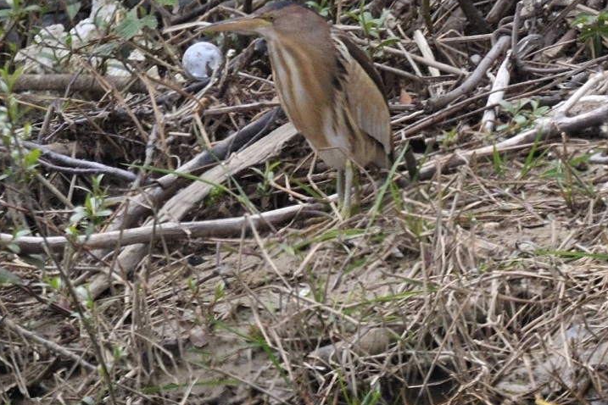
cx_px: 338
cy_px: 178
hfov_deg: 2.2
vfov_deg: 1.5
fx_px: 15587
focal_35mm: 923
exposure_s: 1/1600
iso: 560
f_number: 5.6
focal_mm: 420
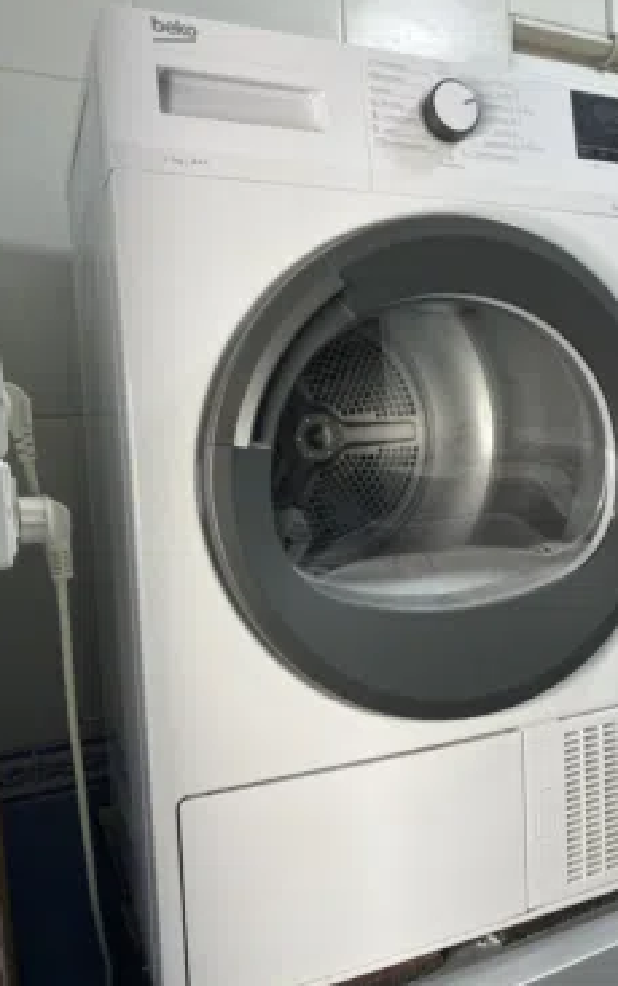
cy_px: 502
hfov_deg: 41.5
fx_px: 807
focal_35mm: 30
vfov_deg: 62.9
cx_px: 395
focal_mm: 5.7
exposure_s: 1/100
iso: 80
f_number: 1.5
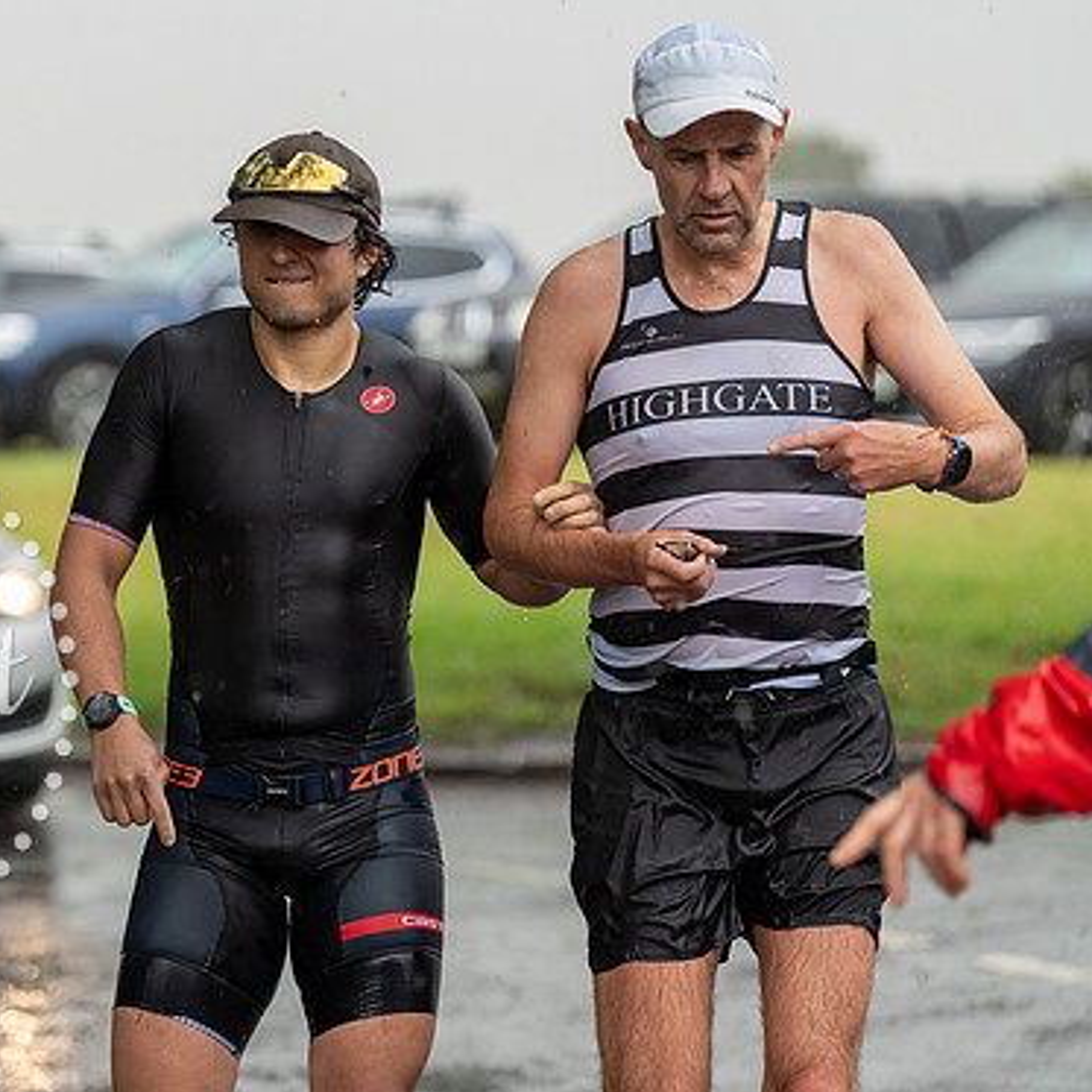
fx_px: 6317
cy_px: 534
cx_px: 258
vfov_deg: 9.9
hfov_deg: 9.9
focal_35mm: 177
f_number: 3.2
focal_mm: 134
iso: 1000
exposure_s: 1/1000
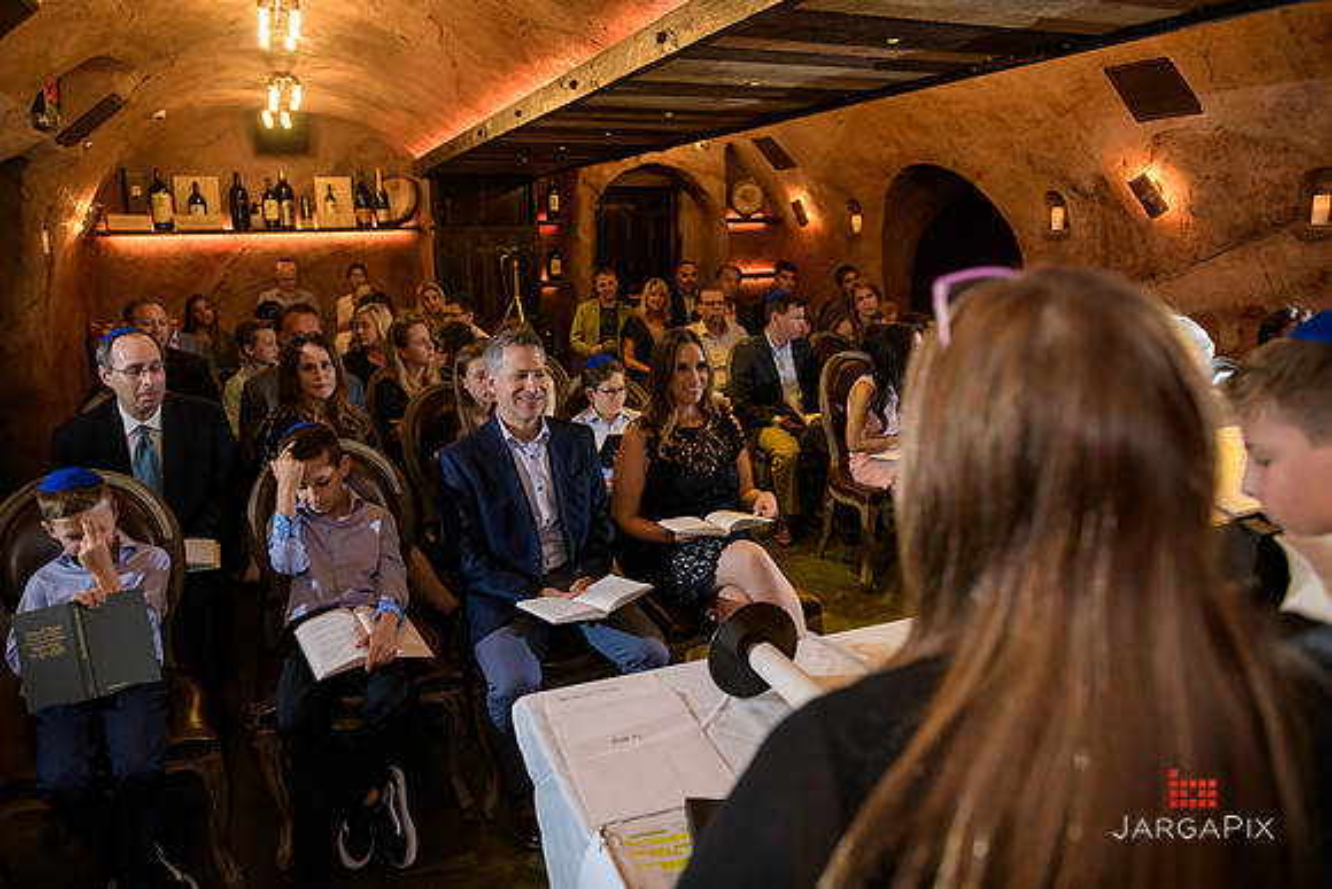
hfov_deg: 73.7
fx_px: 888
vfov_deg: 53.2
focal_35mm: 24
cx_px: 666
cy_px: 444
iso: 1600
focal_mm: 24
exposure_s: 1/125
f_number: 3.2
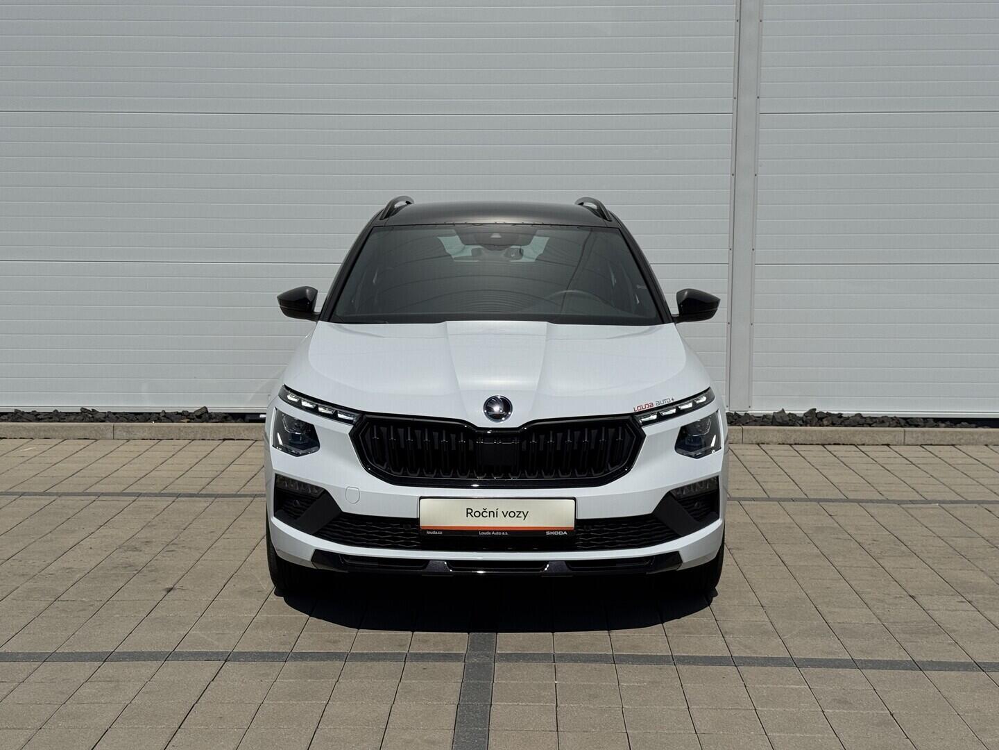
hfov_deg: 39.7
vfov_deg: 30.3
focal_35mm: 48
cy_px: 375
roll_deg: +0.4
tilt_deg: -5.9
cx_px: 500
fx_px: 1385
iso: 64
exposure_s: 1/15385
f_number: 1.78
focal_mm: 6.76
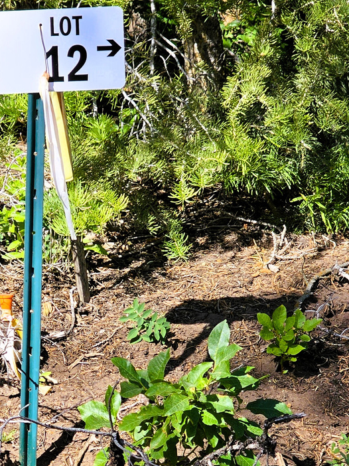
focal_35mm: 151
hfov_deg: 9.8
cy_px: 376
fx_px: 2031
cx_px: 45
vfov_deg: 13.0
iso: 50
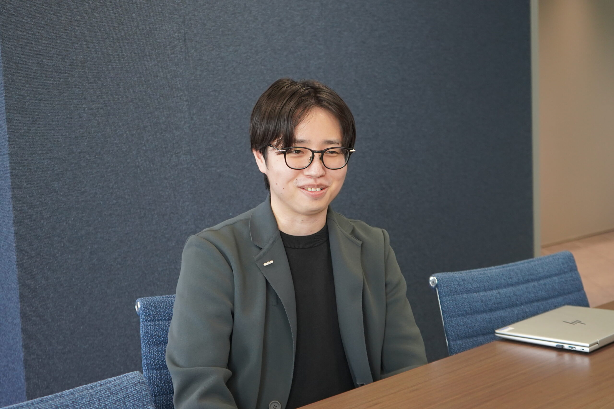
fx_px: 938
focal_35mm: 55
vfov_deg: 24.6
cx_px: 307
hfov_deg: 36.2
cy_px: 204
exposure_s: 1/160
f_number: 4
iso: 1250
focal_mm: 37
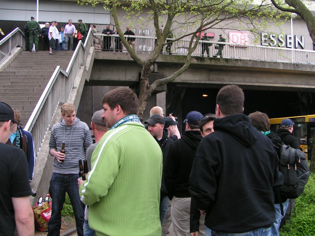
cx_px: 158
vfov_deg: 37.7
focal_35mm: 38
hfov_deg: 49.0
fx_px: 346
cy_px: 118
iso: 50
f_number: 5
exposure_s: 1/50
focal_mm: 5.8
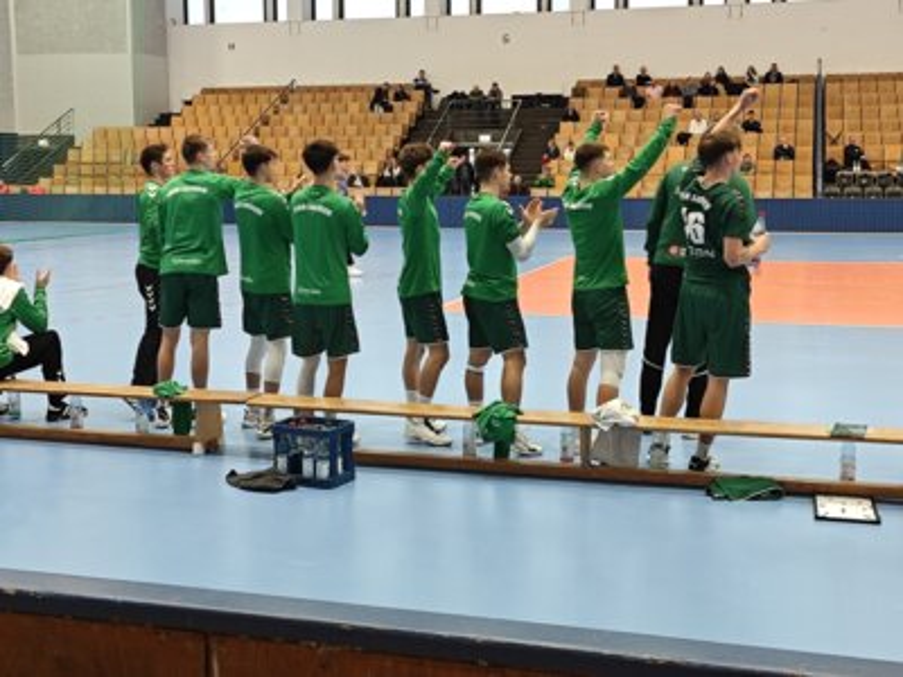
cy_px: 338
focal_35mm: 23
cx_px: 452
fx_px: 600
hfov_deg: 73.9
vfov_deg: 58.9
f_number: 1.8
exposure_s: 1/100
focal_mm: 5.43
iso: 400
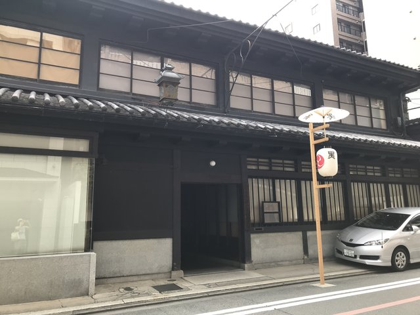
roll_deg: +2.3
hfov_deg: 63.4
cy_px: 158
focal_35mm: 28
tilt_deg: +11.4
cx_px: 210
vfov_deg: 49.7
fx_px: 340
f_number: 1.8
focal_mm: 3.99
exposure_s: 1/120
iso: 25
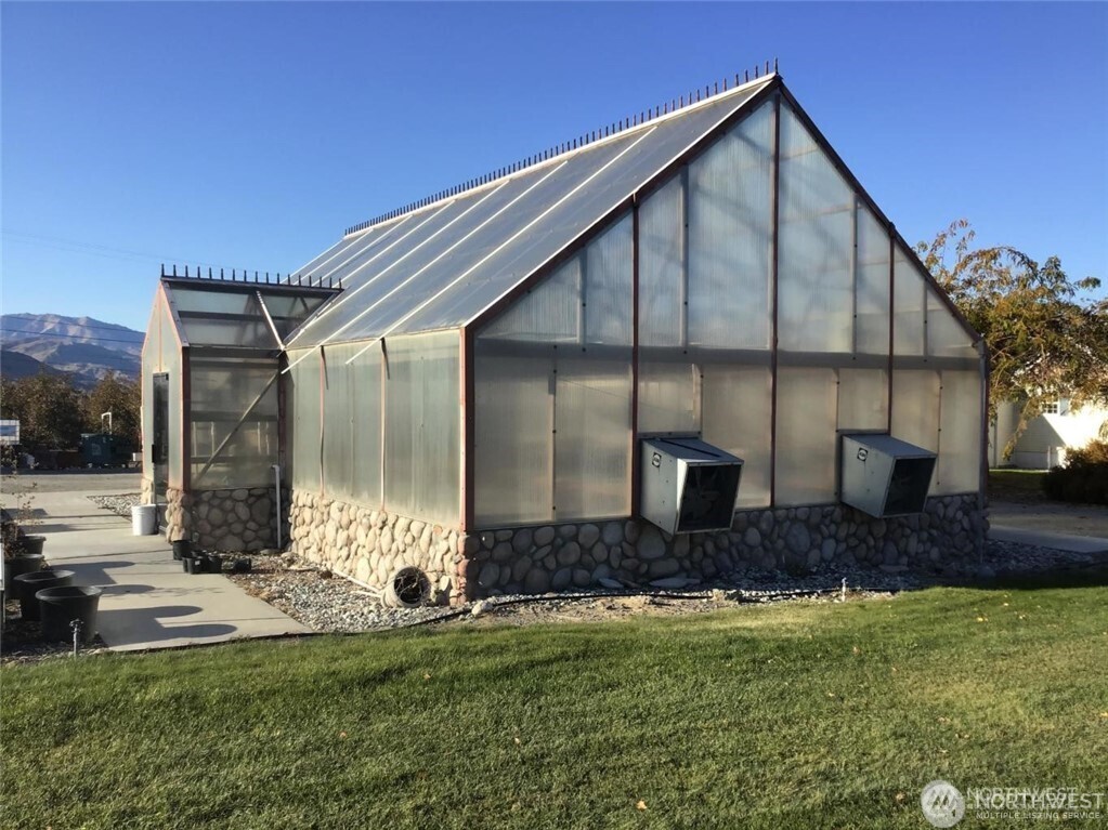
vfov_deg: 45.4
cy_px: 415
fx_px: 992
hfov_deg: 58.4
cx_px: 554
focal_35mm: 31
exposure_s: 1/970
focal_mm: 3.3
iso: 25
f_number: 2.4
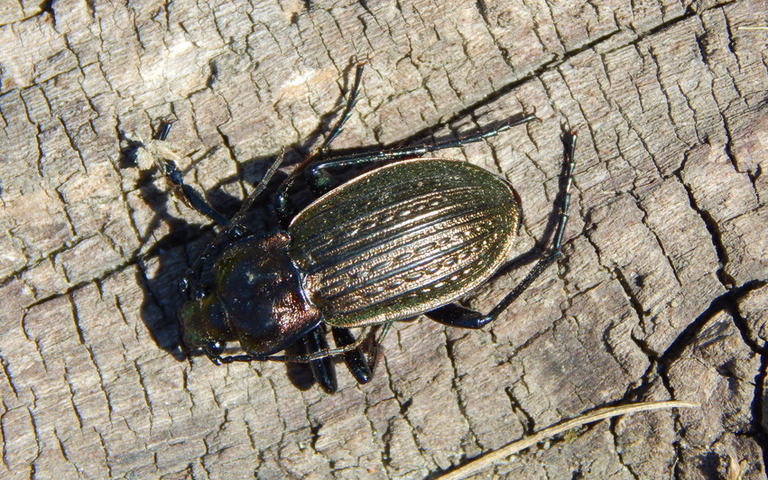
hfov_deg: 9.5
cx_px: 384
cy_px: 256
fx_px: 4605
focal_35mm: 220
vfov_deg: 6.0
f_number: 5.4
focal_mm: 37.1
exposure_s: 1/400
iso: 125
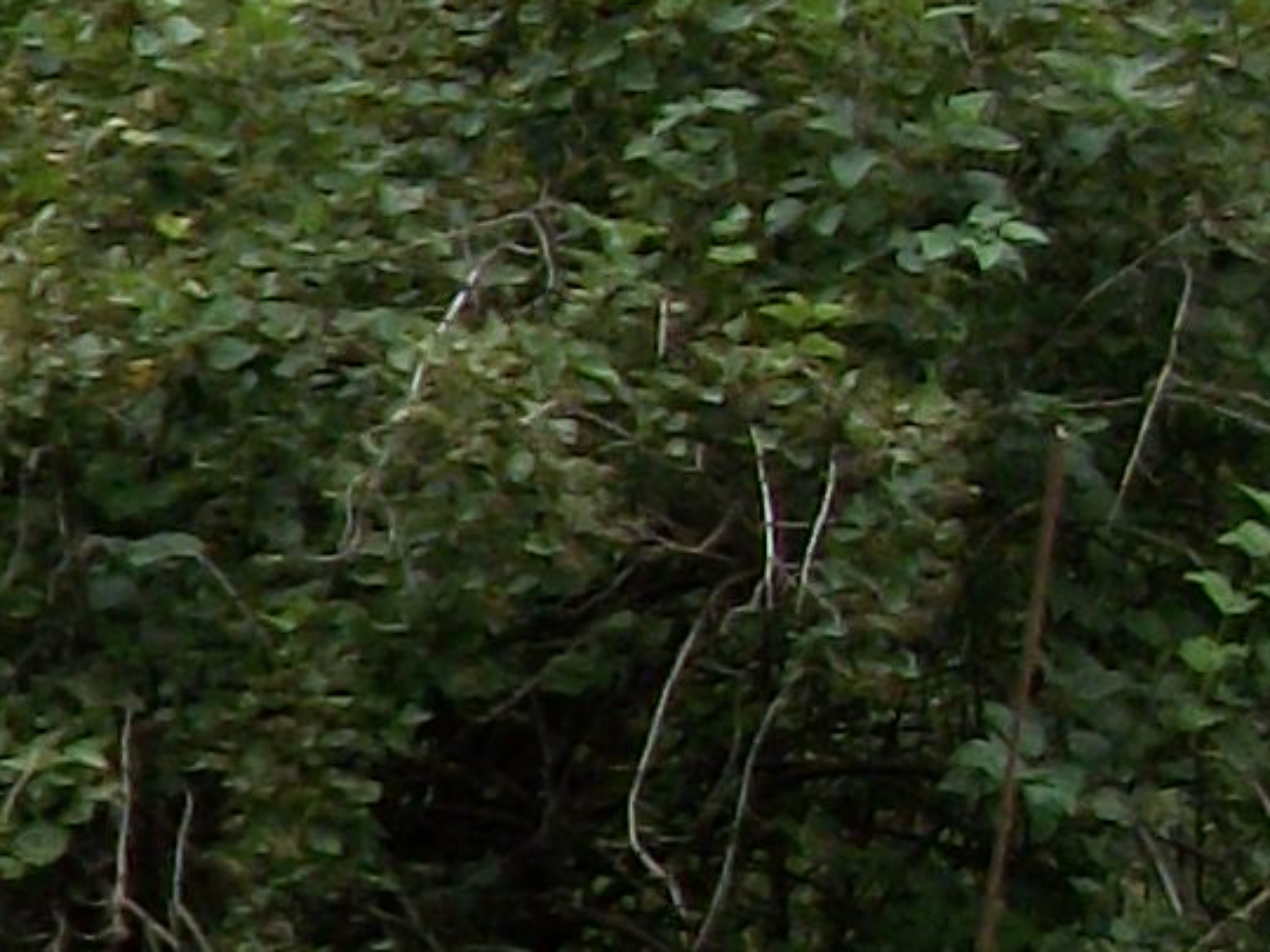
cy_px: 1112
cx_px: -2665
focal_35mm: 237
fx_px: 8695
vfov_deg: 6.2
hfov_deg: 7.3
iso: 80
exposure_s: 1/320
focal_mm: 5.7
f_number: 2.9
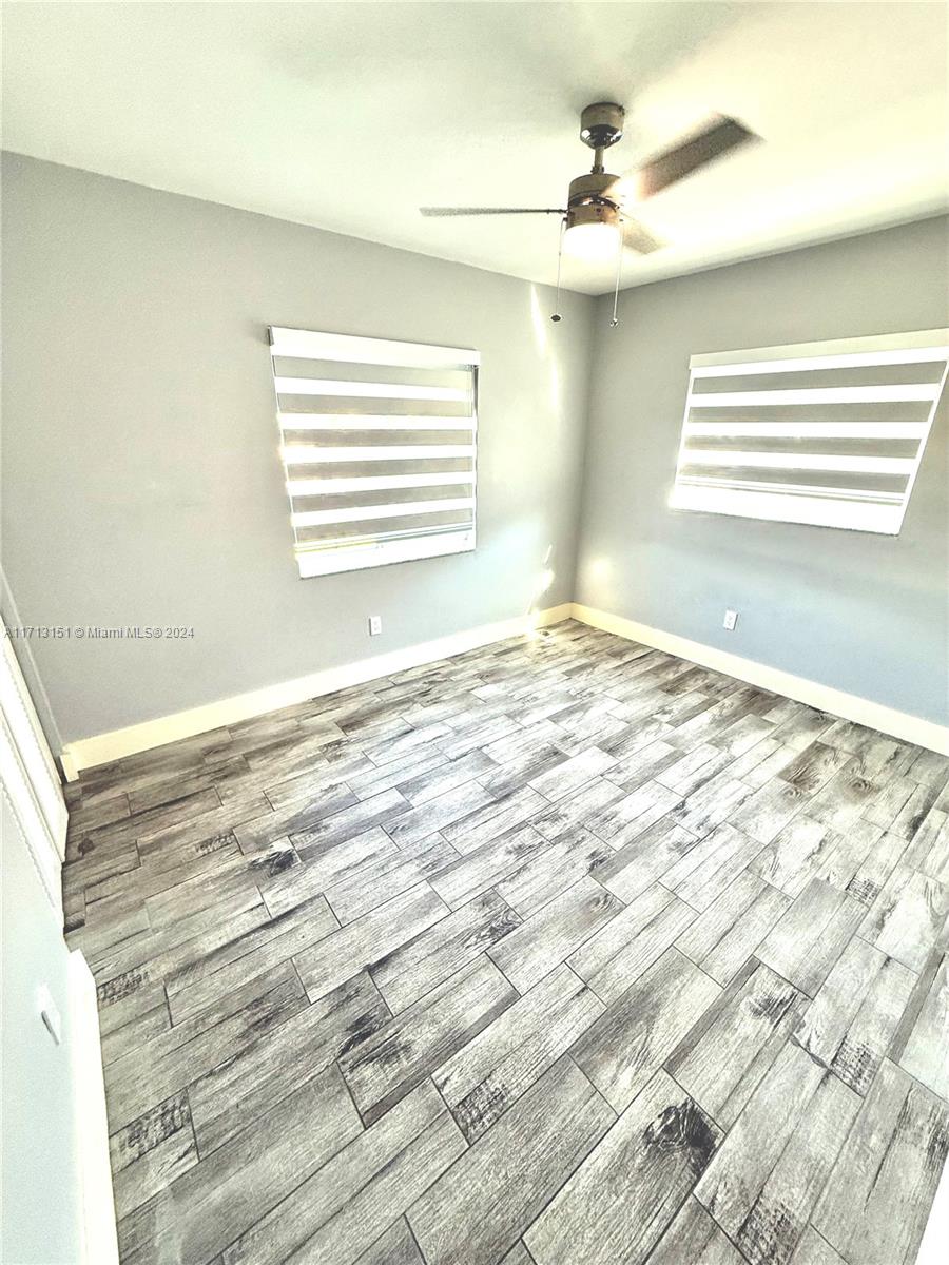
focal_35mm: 14
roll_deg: -0.7
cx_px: 474
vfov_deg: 102.1
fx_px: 512
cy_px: 632
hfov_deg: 85.7
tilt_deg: -20.4
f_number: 2.2
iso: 200
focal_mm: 2.22
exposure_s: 1/99
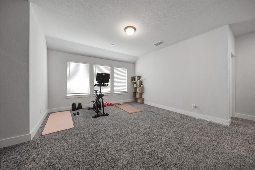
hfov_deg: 112.6
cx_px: 128
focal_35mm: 12
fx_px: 85
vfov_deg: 90.0
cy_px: 85
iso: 100
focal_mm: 12
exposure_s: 1/3.33
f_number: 9
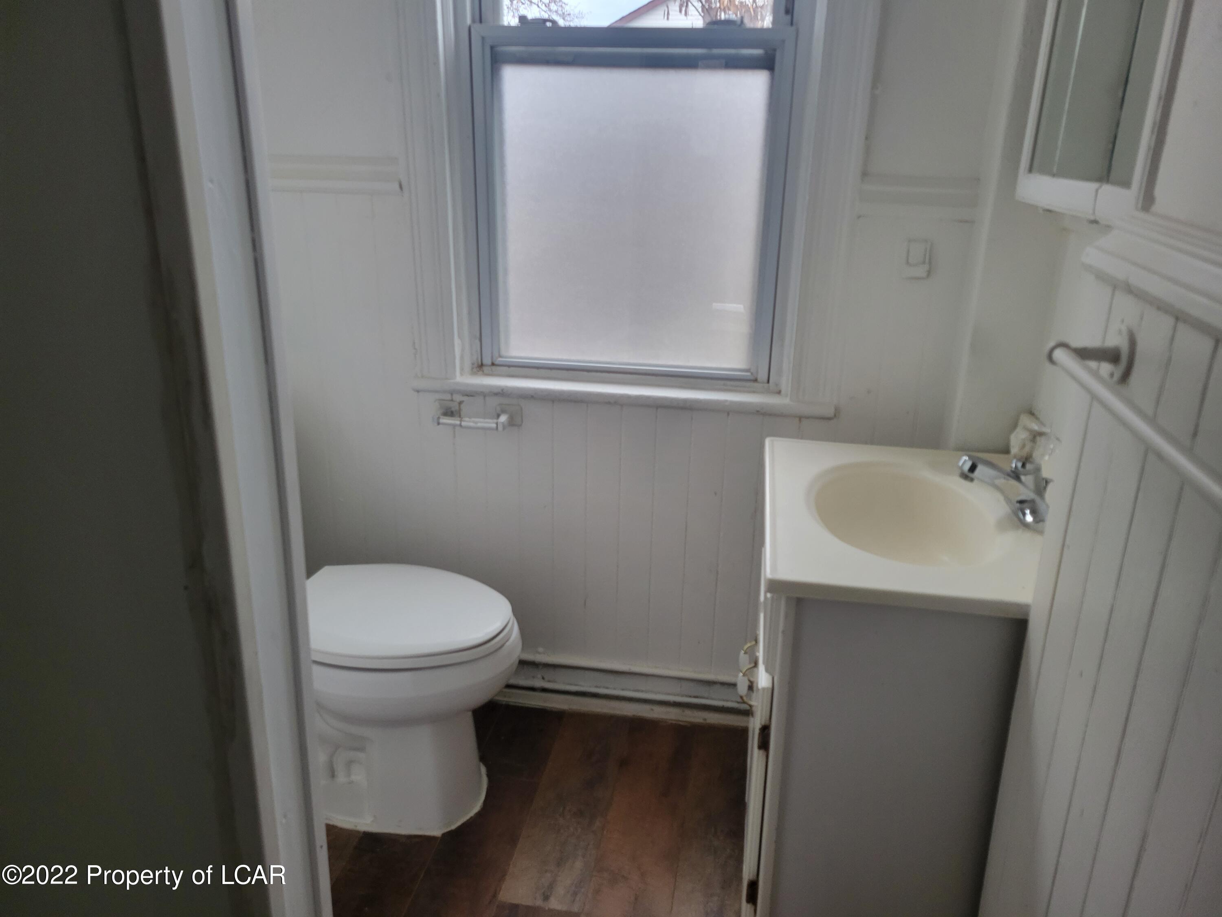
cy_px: 458
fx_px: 918
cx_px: 611
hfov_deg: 67.3
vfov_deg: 53.1
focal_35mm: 26
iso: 250
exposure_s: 1/120
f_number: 1.8
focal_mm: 5.4
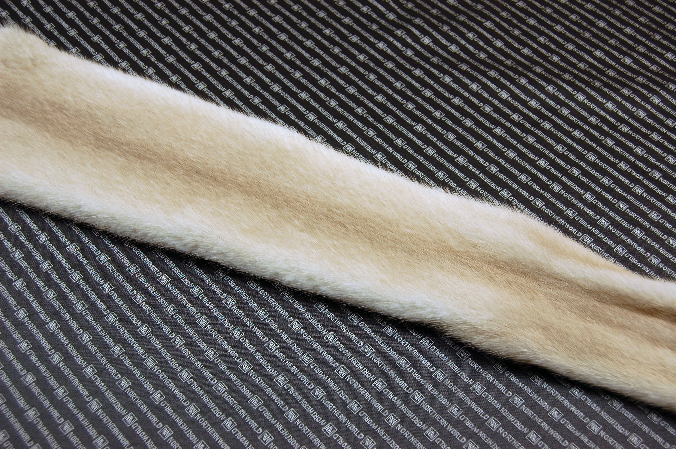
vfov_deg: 34.1
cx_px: 338
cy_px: 224
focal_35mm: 39
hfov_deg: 49.6
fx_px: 732
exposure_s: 1/125
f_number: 5.6
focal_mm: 26
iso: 280
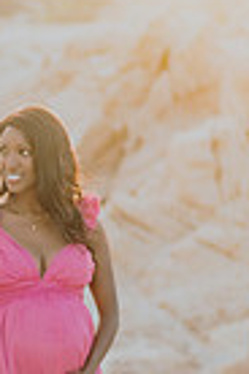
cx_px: -116
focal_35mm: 189
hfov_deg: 7.2
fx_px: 1961
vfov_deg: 10.9
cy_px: 268
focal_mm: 58
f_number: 1.8
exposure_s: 1/800
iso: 100
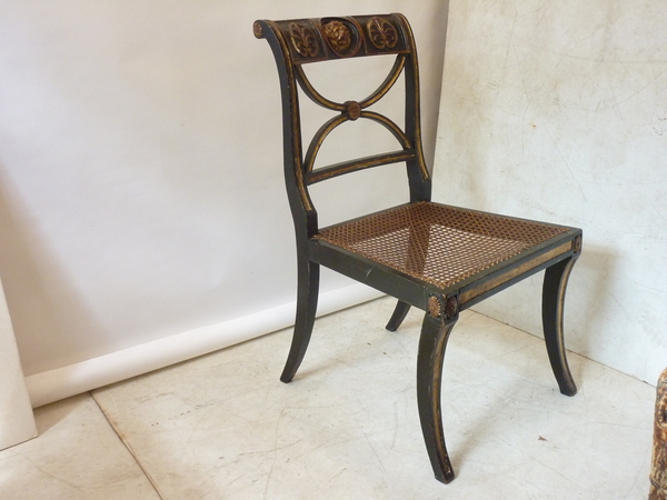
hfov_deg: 52.6
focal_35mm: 35
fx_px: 674
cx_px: 334
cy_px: 250
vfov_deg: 40.7
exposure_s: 1/30
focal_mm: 5.7
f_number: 3.5
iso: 400
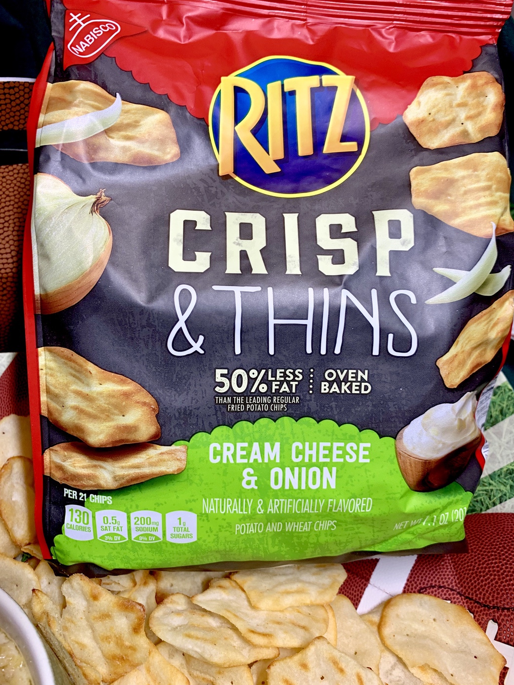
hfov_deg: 51.3
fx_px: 535
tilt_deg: -45.1
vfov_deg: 65.3
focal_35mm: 27
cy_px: 346
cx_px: 262
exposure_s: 1/60
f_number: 1.8
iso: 64
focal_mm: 4.25
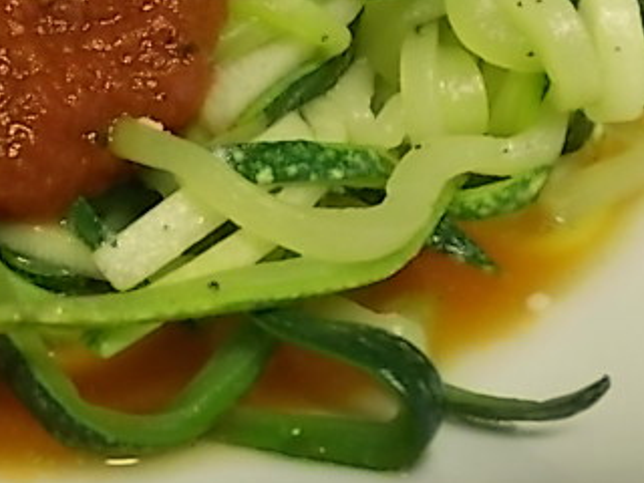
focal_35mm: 60
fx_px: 1116
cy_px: 189
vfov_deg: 24.4
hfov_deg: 30.9
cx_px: 78
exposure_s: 1/6
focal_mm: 5.3
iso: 200
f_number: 3.4
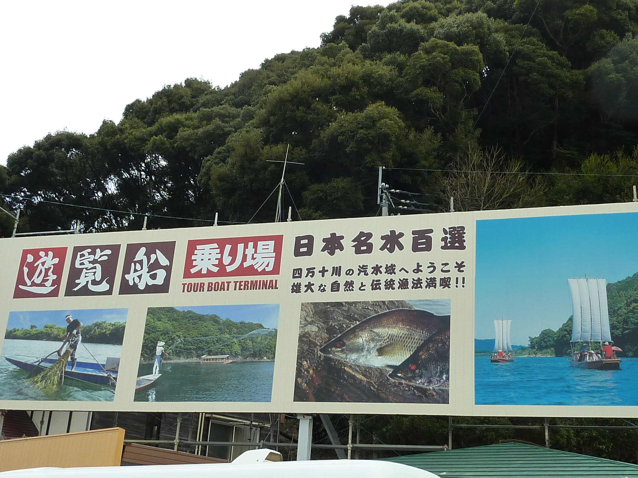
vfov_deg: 32.2
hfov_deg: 42.1
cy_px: 239
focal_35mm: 45
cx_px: 319
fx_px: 829
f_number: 4
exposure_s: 1/160
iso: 125
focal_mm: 4.1
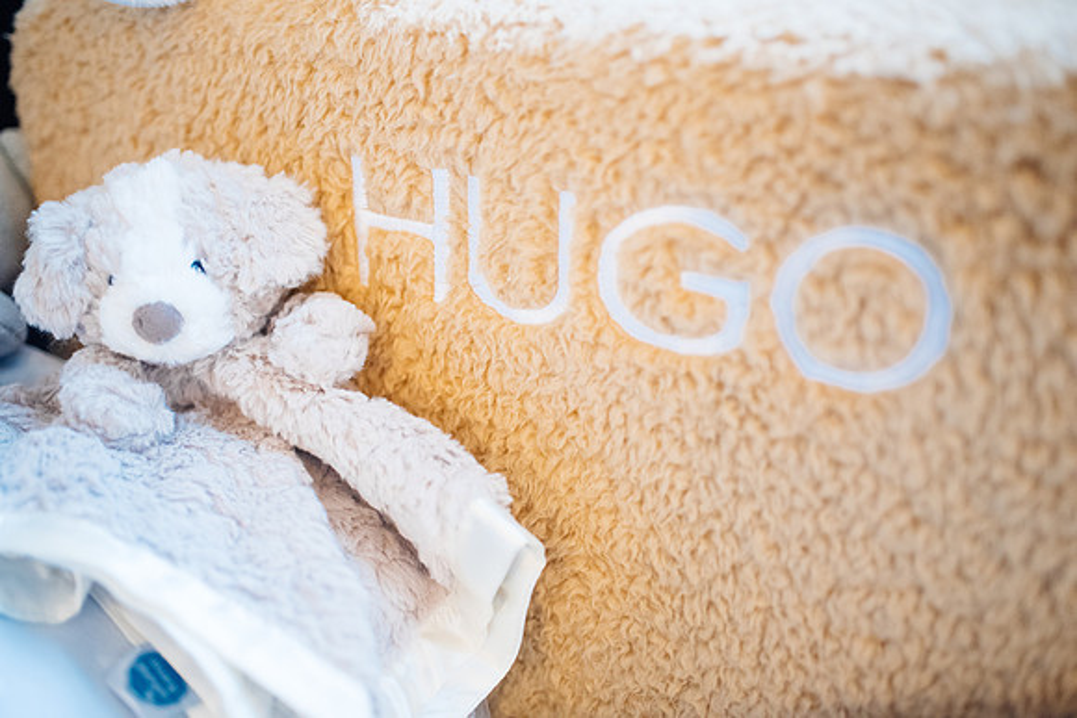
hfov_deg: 54.4
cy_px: 359
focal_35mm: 35
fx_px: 1047
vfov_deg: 37.9
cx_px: 538
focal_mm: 35
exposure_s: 1/160
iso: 3200
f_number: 2
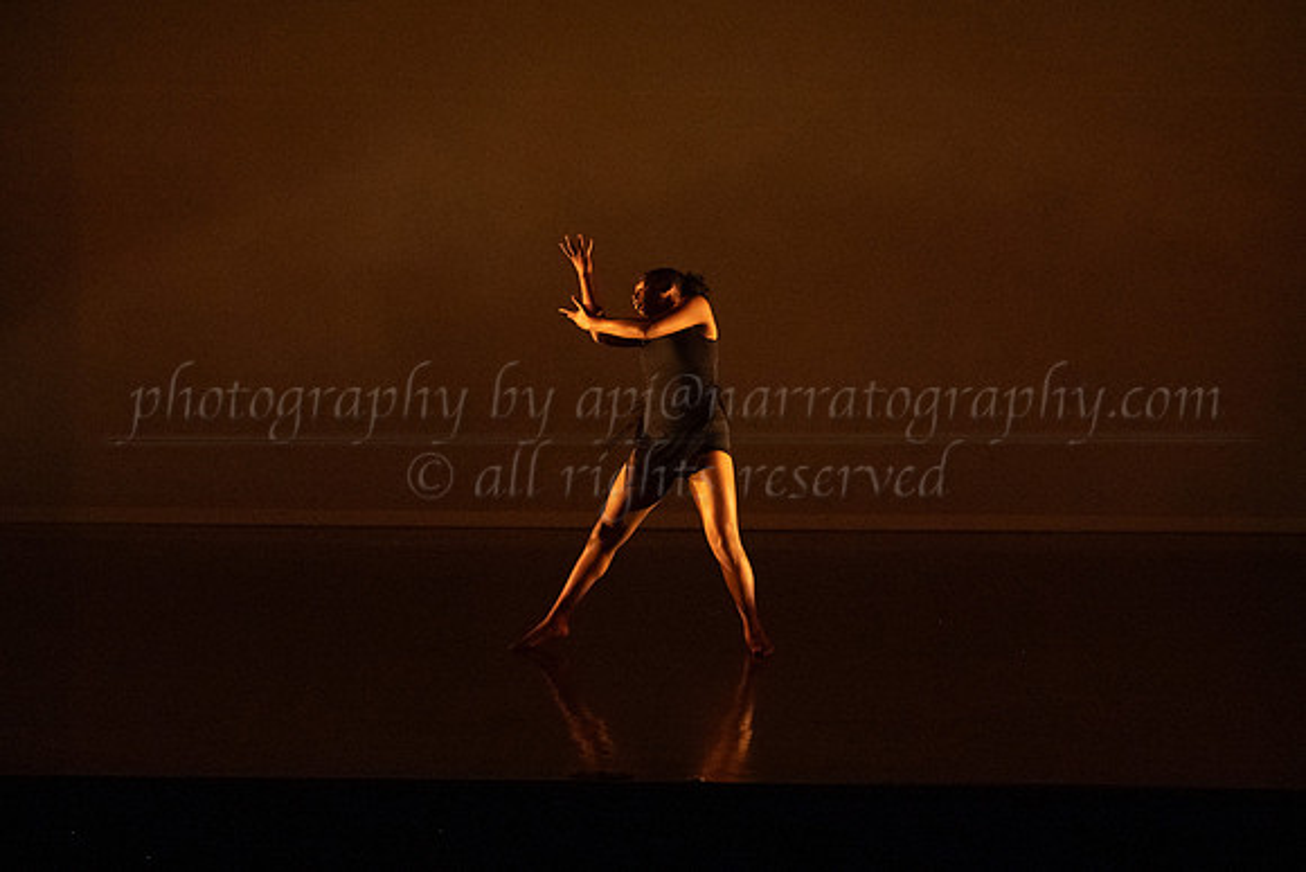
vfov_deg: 13.9
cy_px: 427
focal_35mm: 99
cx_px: 654
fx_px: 3579
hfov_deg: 20.7
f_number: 3.5
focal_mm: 75
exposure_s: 1/320
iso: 4000
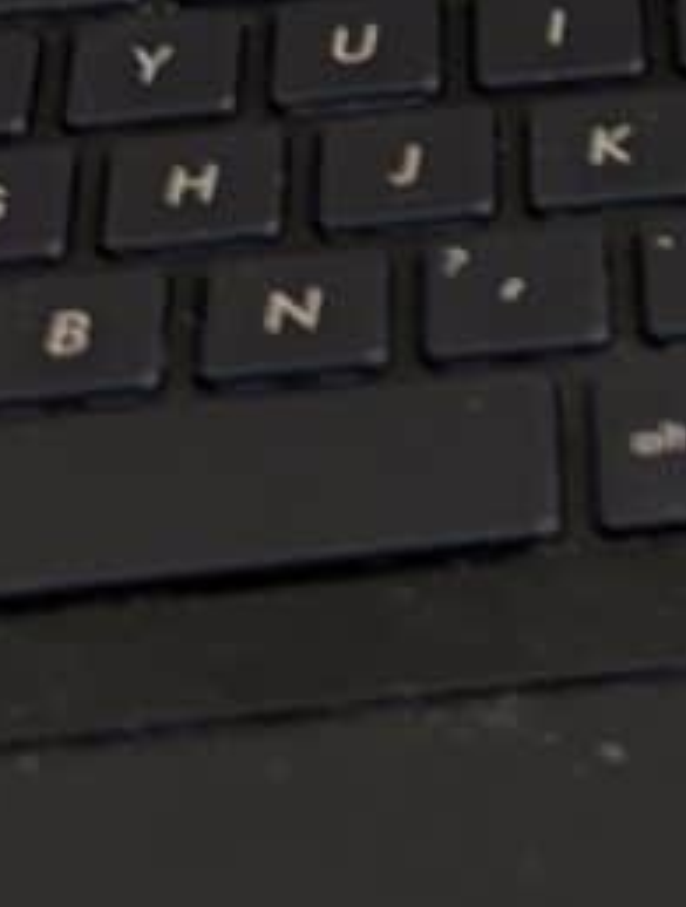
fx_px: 3891
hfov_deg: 9.7
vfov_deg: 12.0
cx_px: 1080
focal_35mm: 148
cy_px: -830
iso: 39
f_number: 1.85
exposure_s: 1/797
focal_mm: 6.81
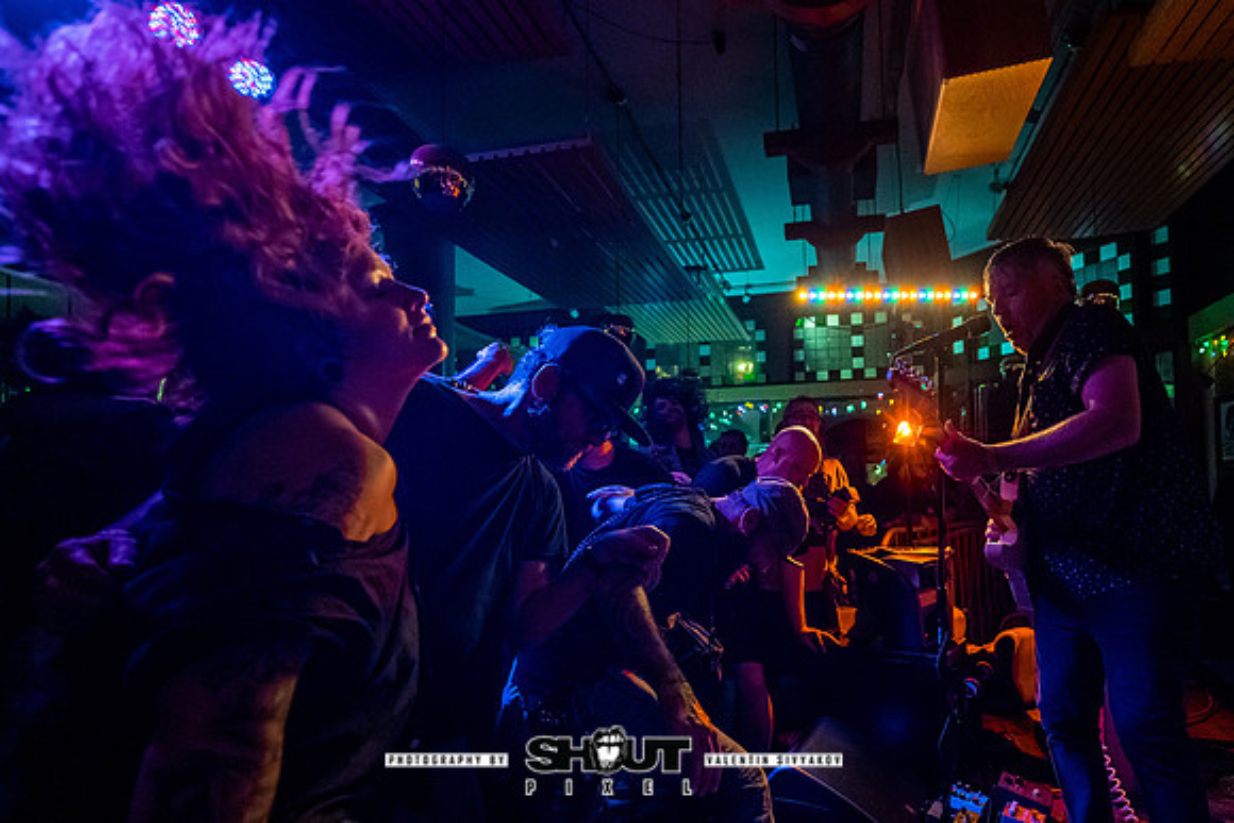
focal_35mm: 18
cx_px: 767
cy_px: 478
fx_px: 610
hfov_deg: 88.9
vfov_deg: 67.6
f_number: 2.8
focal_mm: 14
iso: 3200
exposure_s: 1/200
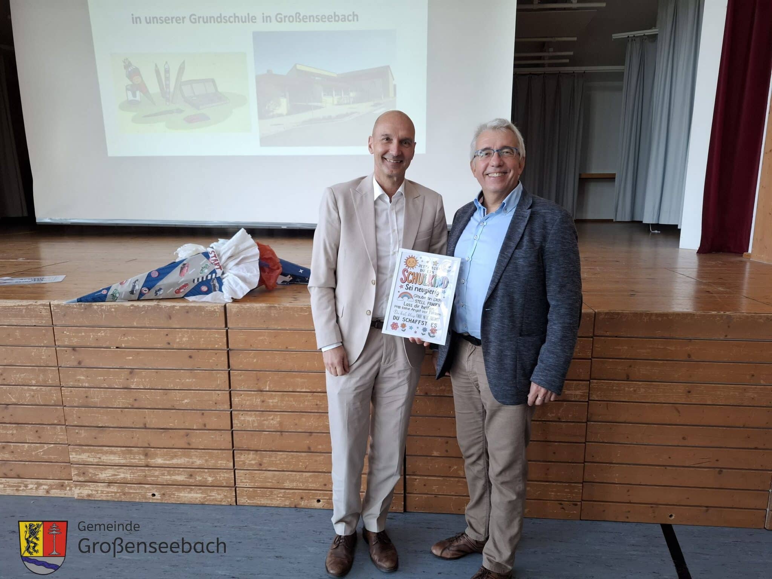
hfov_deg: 73.9
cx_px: 386
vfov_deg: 58.9
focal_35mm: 23
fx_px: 513
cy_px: 290
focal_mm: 5.54
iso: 200
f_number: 1.8
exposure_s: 1/100
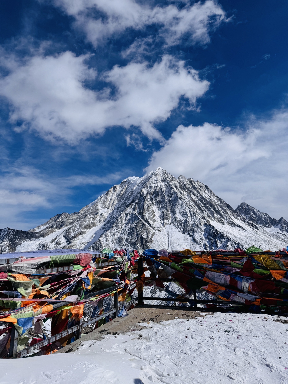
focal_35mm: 24
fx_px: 266
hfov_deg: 56.8
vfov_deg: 71.6
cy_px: 192
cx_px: 144
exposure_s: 1/20000
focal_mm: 6.86
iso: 80
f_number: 1.78
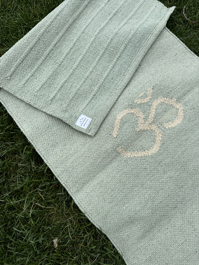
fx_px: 184
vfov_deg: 71.6
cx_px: 100
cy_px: 132
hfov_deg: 56.8
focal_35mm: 24
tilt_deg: -69.8
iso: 80
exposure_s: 1/1046
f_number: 1.78
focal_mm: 6.76
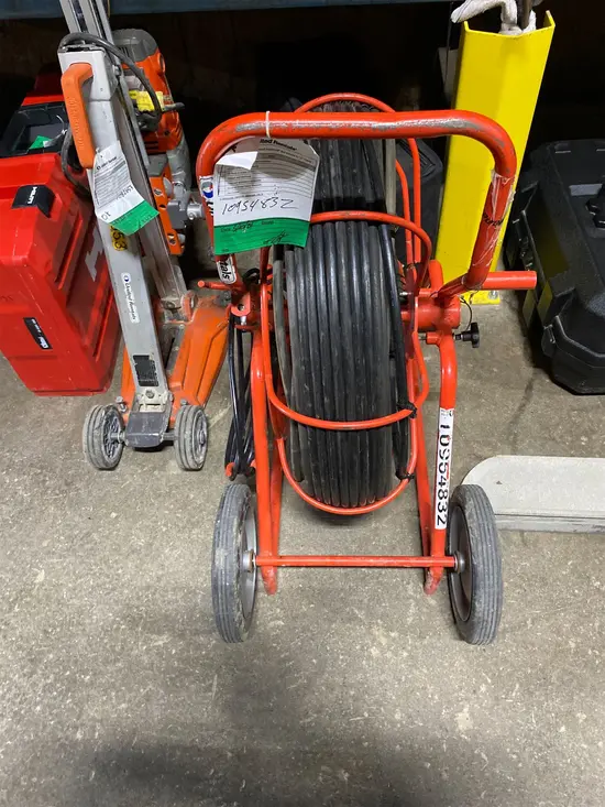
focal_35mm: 26
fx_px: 606
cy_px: 404
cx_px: 302
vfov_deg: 67.3
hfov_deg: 53.1
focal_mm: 4.25
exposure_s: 1/52
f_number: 1.8
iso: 500
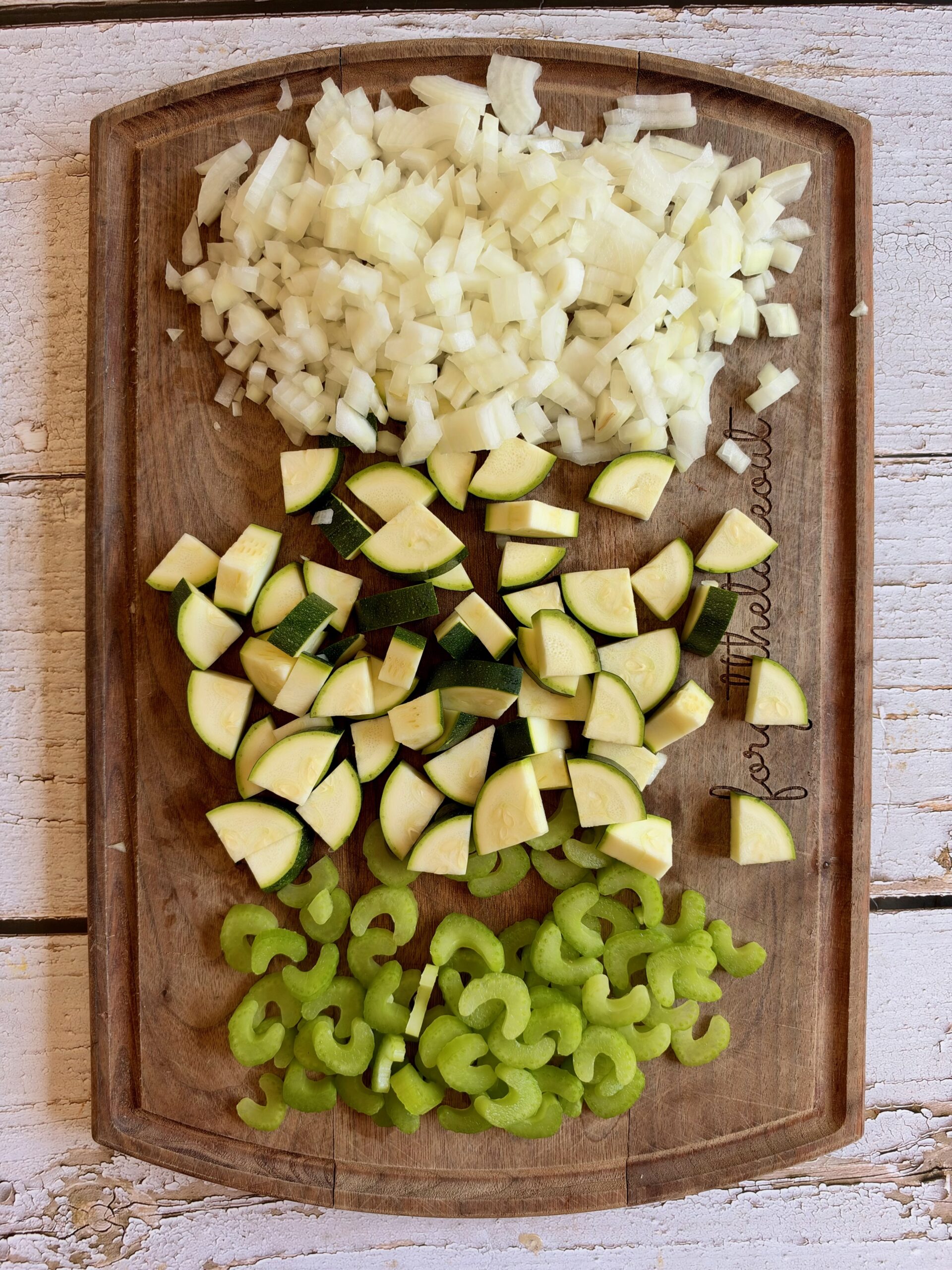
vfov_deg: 71.6
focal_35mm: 24
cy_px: 635
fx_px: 880
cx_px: 476
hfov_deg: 56.8
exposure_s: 1/121
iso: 160
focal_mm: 6.93
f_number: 1.8
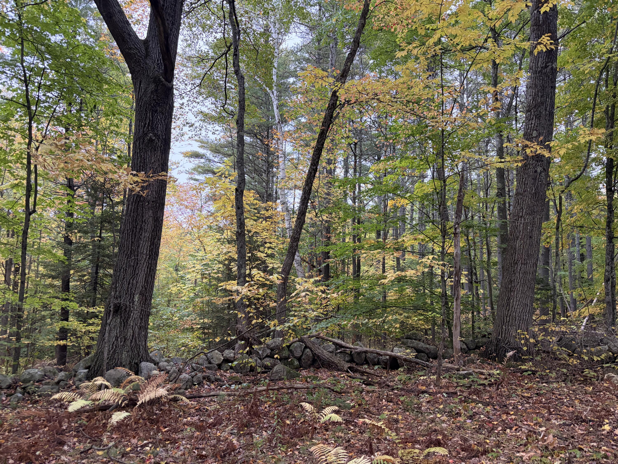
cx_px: 309
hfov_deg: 67.3
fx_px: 464
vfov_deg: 53.1
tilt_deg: +6.4
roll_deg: +0.1
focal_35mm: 26
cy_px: 232
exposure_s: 1/60
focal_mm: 5.96
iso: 320
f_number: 1.6
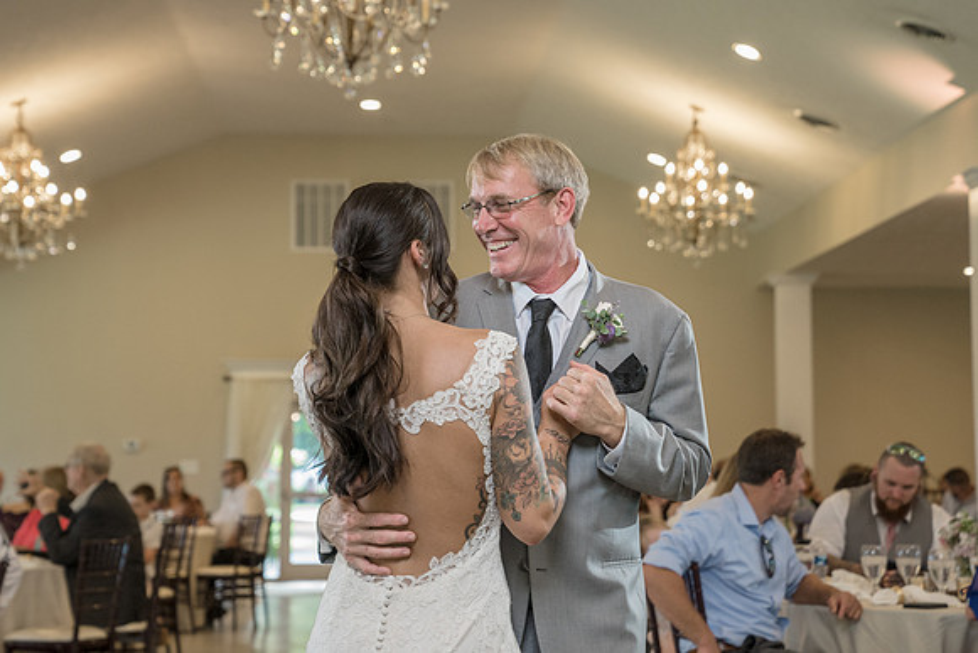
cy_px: 298
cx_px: 523
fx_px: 2176
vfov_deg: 17.1
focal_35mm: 80
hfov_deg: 25.3
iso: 2000
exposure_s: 1/250
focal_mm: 70
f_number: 4
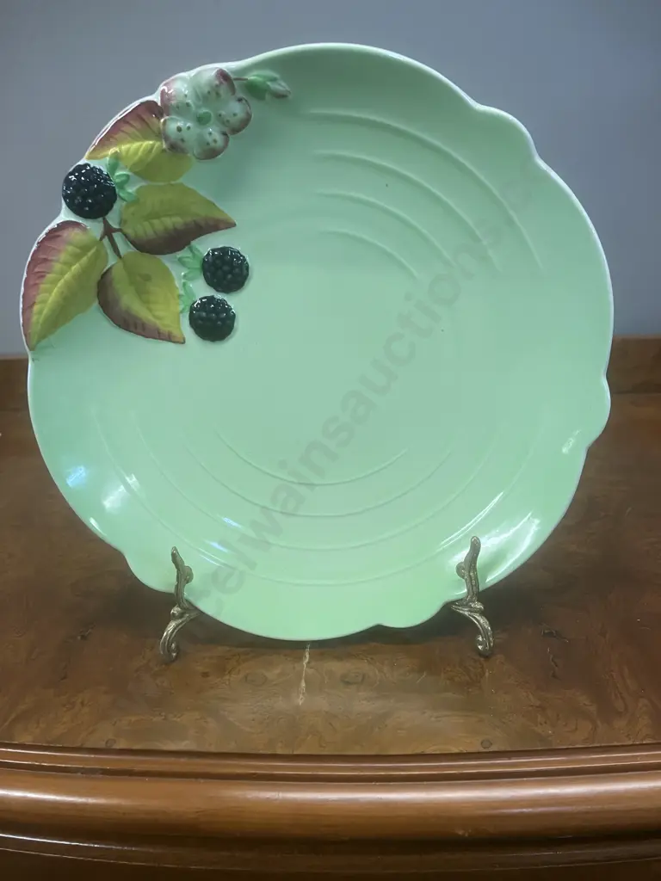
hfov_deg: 49.7
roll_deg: +2.3
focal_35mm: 28
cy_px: 440
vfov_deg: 63.4
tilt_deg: -18.2
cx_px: 330
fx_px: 713
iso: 125
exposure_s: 1/50
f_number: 1.8
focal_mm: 3.99
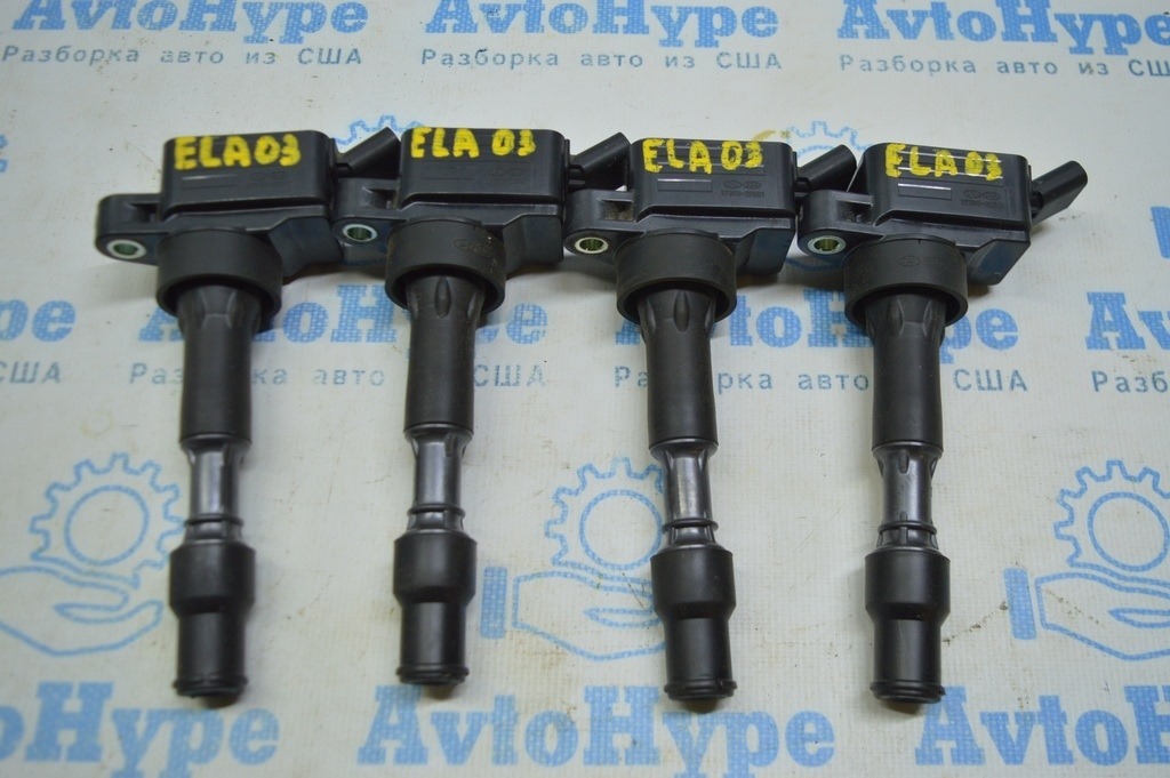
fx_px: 1072
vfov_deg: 39.9
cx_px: 585
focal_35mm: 33
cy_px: 389
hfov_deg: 57.3
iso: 400
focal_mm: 22
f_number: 3.8
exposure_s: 1/100
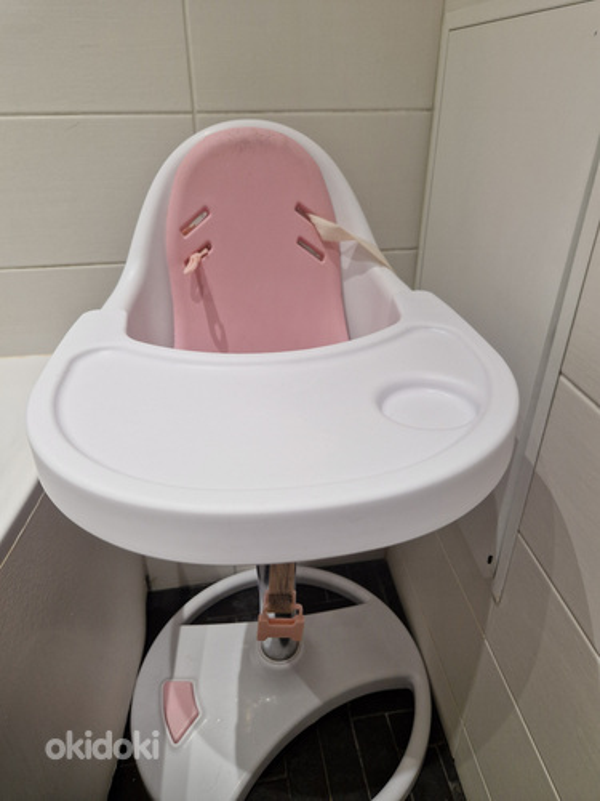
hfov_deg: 58.9
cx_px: 300
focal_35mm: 23
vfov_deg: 73.9
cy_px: 400
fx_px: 532
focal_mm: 5.4
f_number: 1.8
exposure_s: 1/180
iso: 160
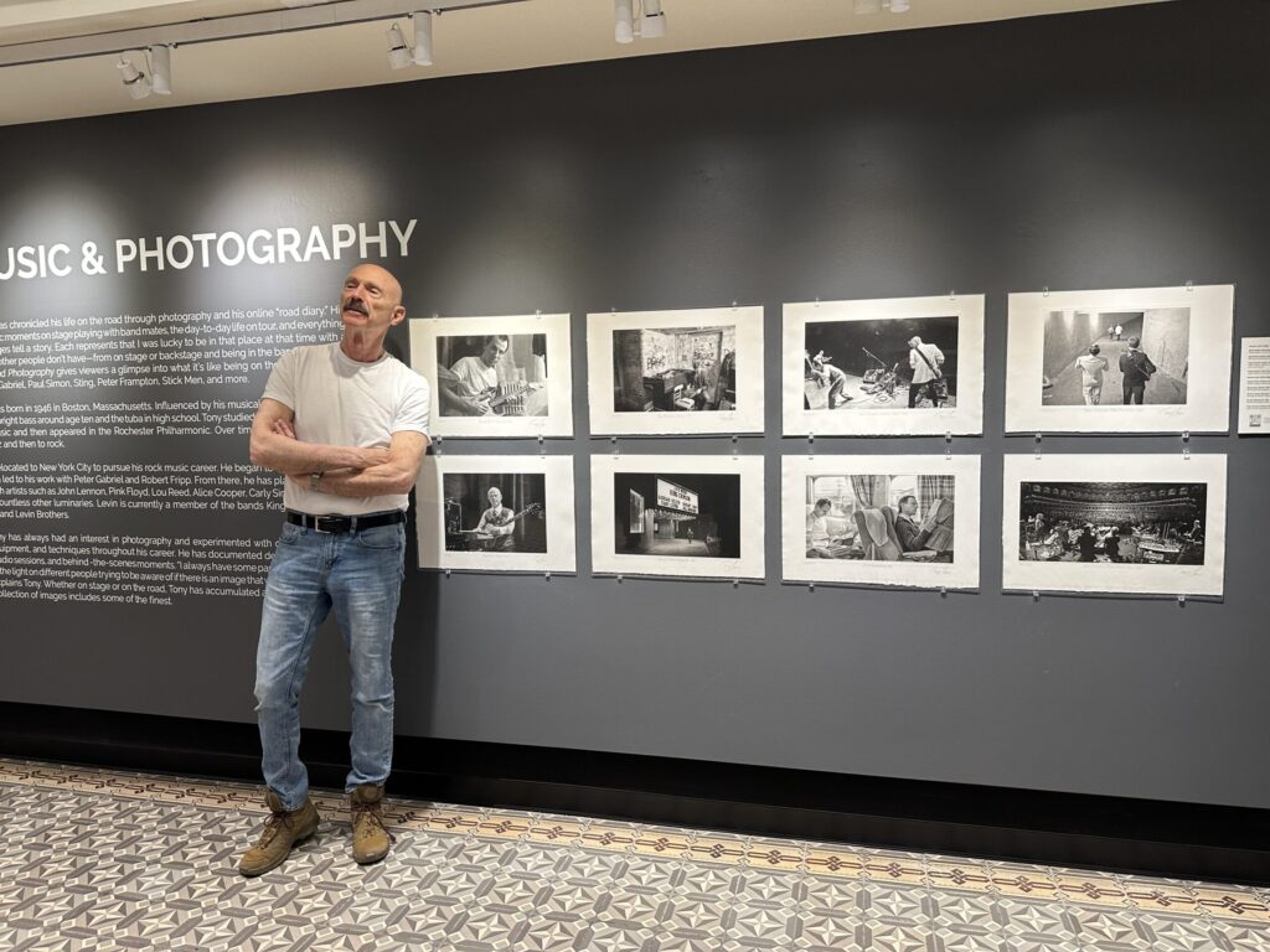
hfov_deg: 71.6
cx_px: 635
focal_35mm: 24
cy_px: 476
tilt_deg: -5.6
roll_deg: +0.8
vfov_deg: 56.8
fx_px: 881
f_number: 1.78
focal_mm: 6.86
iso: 160
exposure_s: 1/60
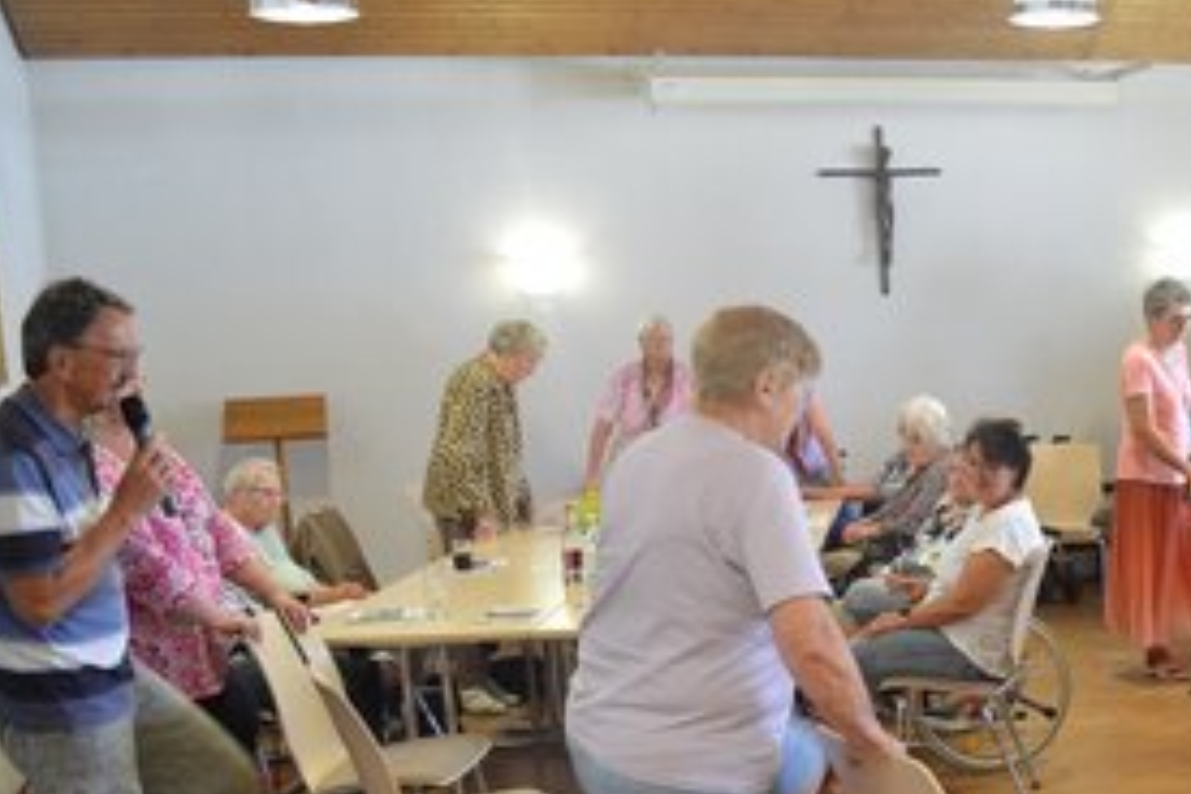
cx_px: 936
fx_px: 1654
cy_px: 641
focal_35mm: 50
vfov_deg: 26.5
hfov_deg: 38.3
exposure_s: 1/25
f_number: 4.5
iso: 400
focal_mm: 20
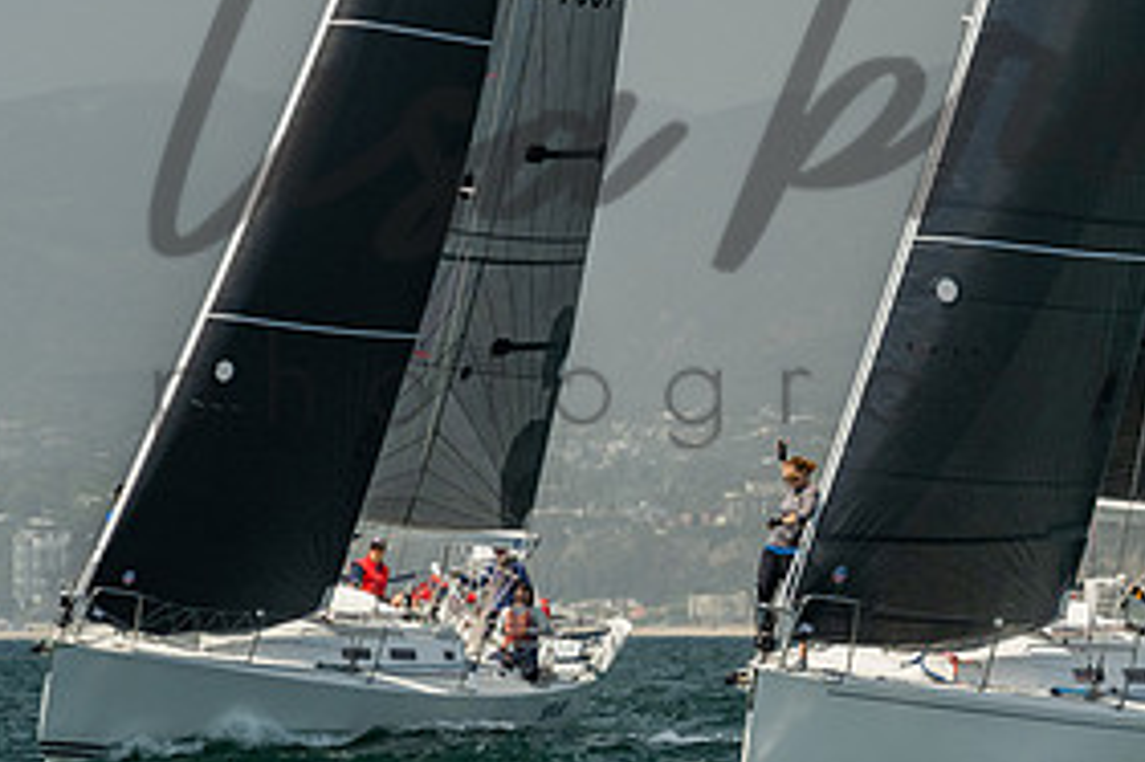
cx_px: 1053
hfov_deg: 5.1
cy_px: 326
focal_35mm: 401
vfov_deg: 3.4
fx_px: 12746
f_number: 6.3
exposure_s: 1/800
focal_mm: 140
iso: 320
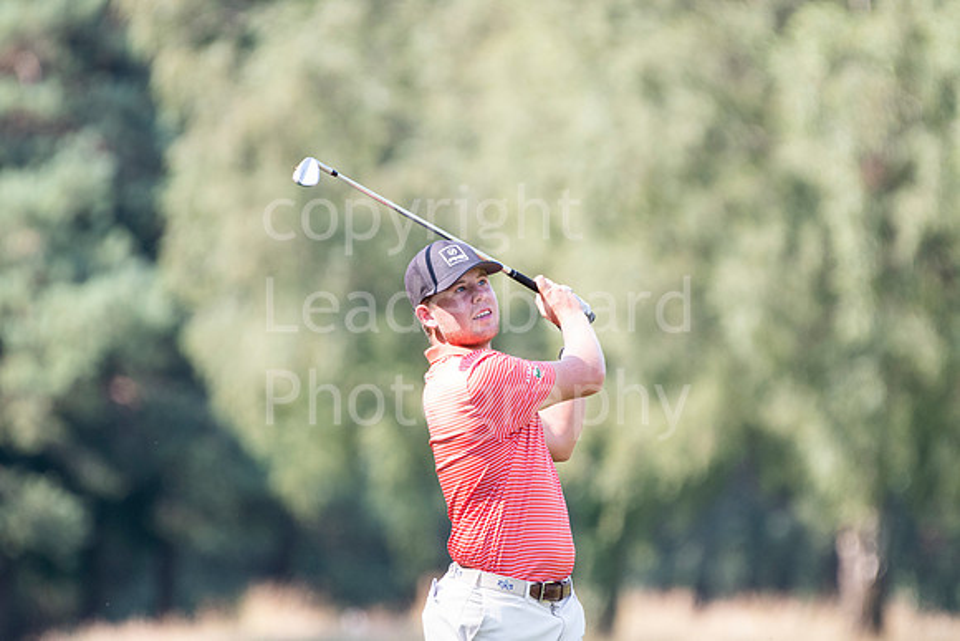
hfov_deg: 3.1
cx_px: 480
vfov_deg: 2.1
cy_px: 320
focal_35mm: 660
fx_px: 17603
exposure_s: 1/800
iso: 1000
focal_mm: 440
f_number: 5.6
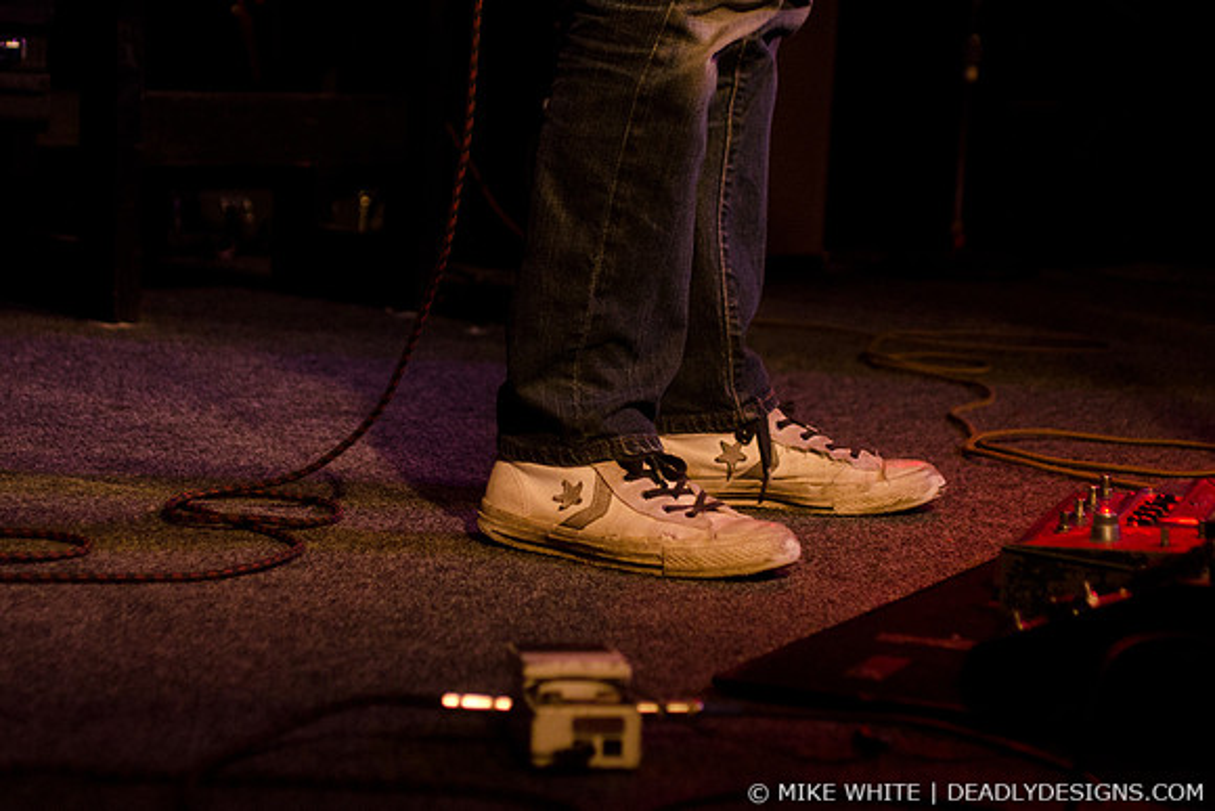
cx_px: 608
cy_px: 406
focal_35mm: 78
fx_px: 2633
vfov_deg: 17.5
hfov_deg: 26.0
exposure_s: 1/50
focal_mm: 52
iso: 1600
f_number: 2.8
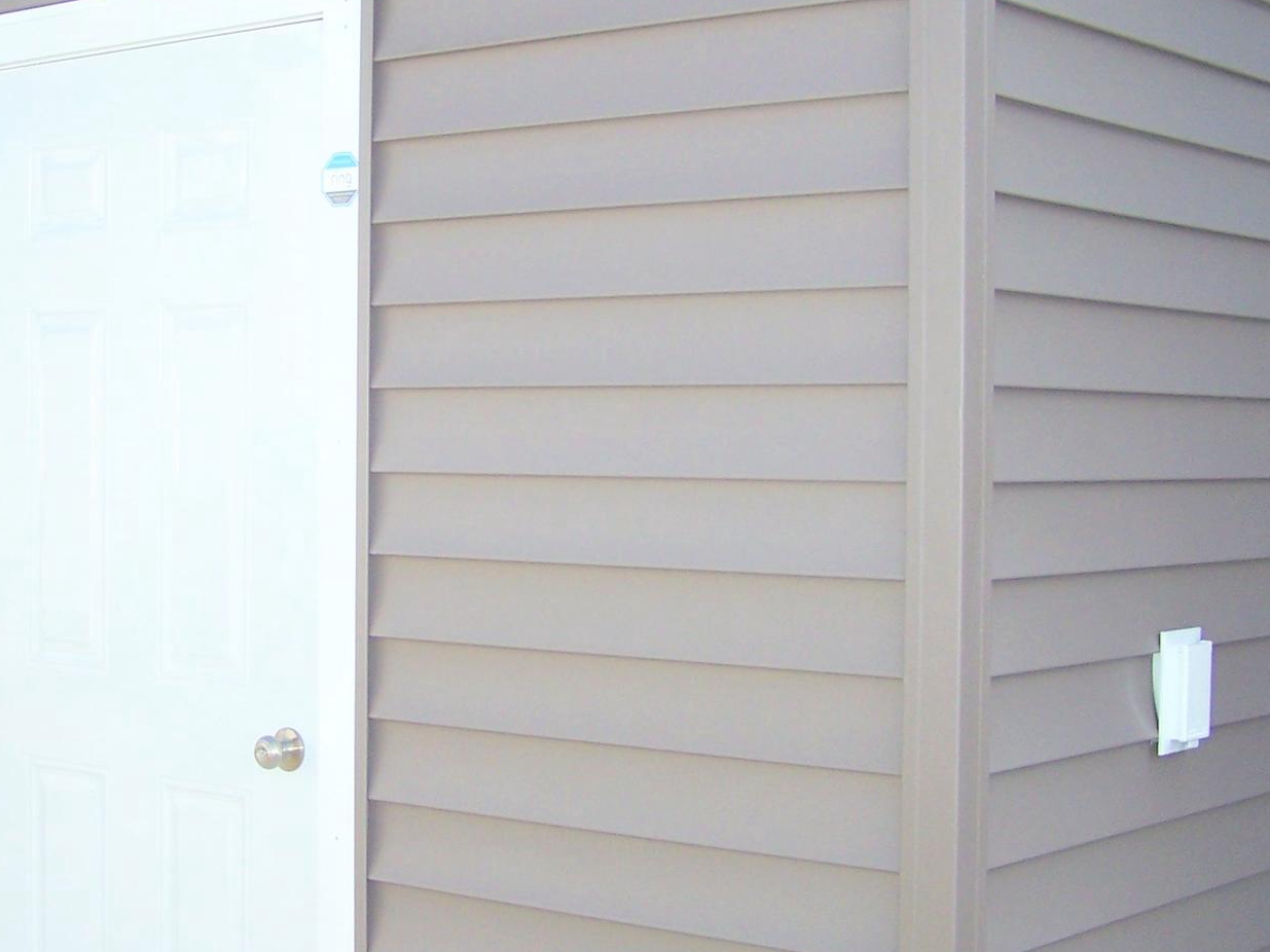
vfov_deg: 23.3
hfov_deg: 30.6
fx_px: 2311
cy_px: 446
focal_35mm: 63
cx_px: 467
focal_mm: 6.3
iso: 80
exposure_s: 1/750
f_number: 2.8
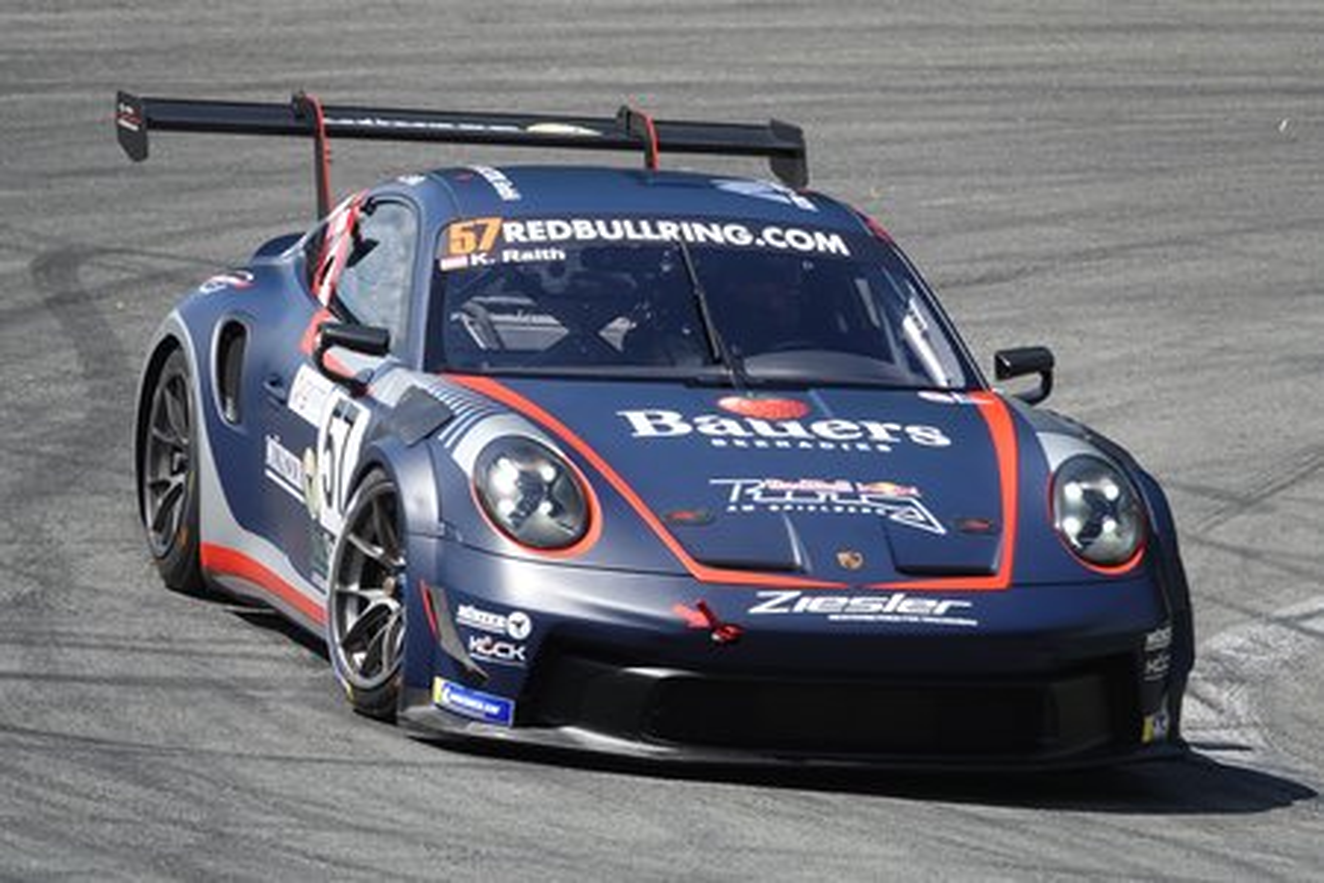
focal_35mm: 330
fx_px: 12136
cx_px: 662
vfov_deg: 4.2
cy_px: 442
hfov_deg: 6.2
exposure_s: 1/800
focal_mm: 120.91
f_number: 4
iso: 100
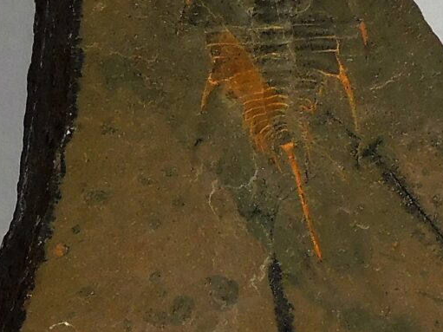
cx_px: 156
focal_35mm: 496
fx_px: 6346
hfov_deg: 4.0
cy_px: 201
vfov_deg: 3.0
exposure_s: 1/400
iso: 125
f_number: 4.6
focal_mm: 17.6
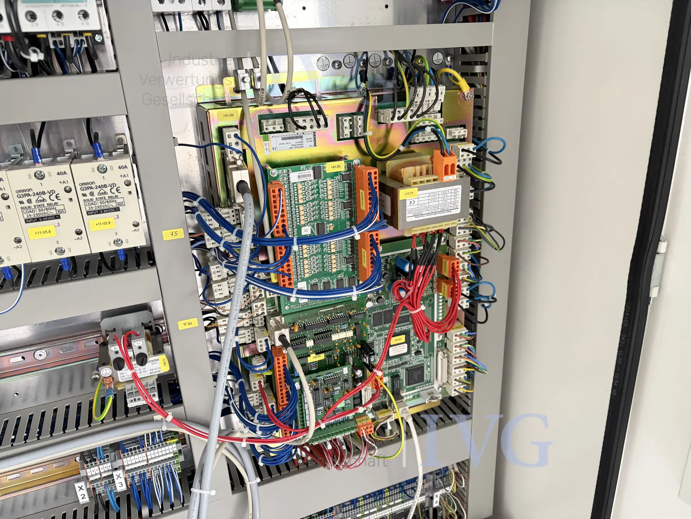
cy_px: 260
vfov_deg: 53.1
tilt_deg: -20.3
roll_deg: +3.2
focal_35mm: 26
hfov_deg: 67.3
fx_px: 519
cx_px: 346
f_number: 1.6
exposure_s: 1/33
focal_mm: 5.96
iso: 500
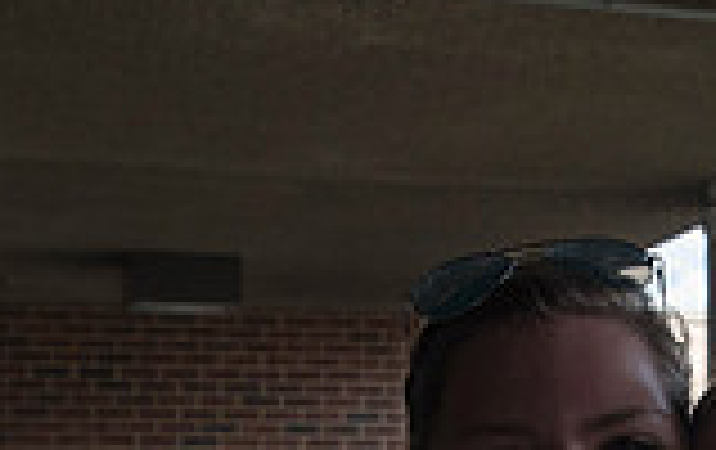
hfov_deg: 22.7
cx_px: 635
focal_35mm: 89
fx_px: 1740
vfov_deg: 13.9
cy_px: 673
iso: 640
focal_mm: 24
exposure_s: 1/1000
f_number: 5
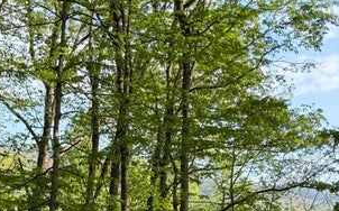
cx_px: 258
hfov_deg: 19.2
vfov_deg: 12.0
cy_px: 177
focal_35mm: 108
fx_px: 997
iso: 80
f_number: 1.78
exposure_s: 1/1330
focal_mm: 6.76
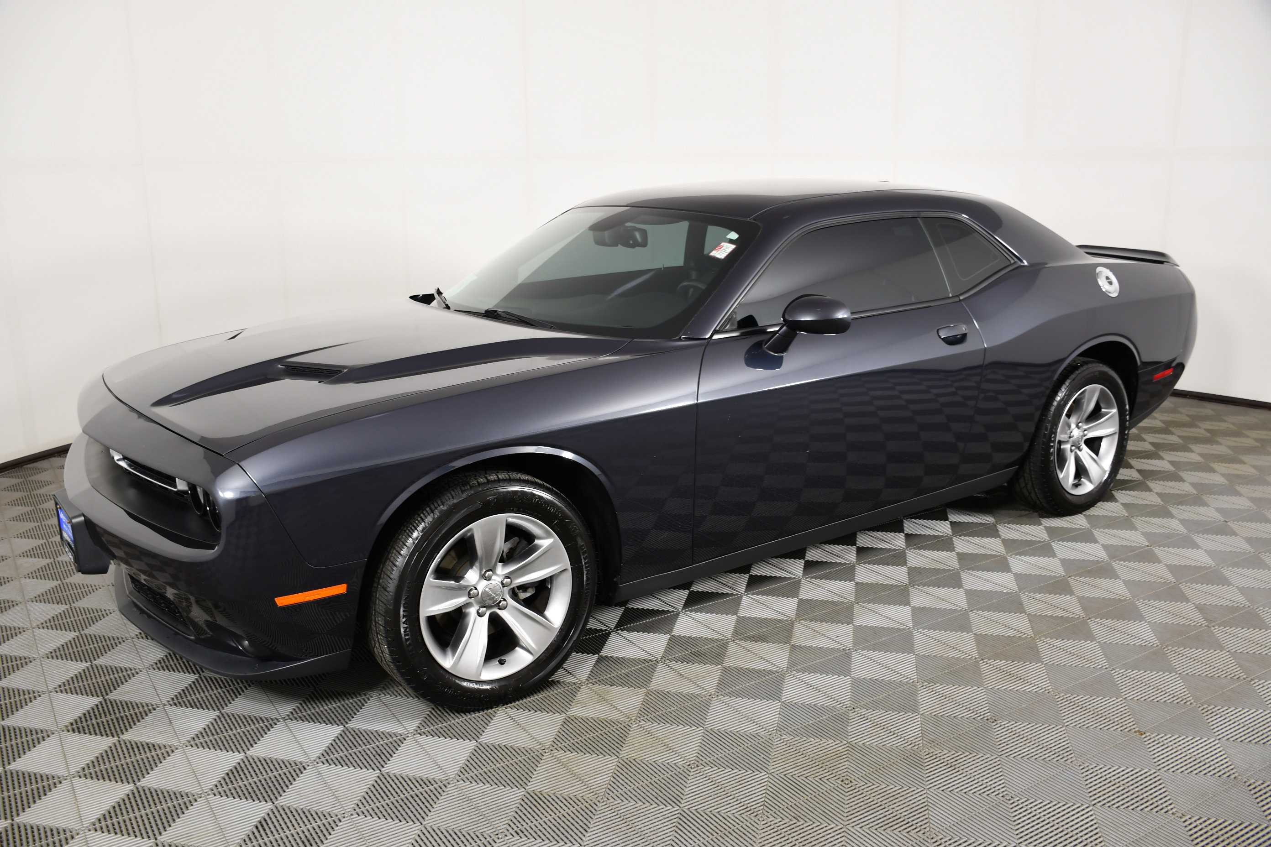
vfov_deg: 43.6
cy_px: 424
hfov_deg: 61.9
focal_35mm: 30
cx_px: 636
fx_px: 1059
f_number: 3.5
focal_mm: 20
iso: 100
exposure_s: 1/40
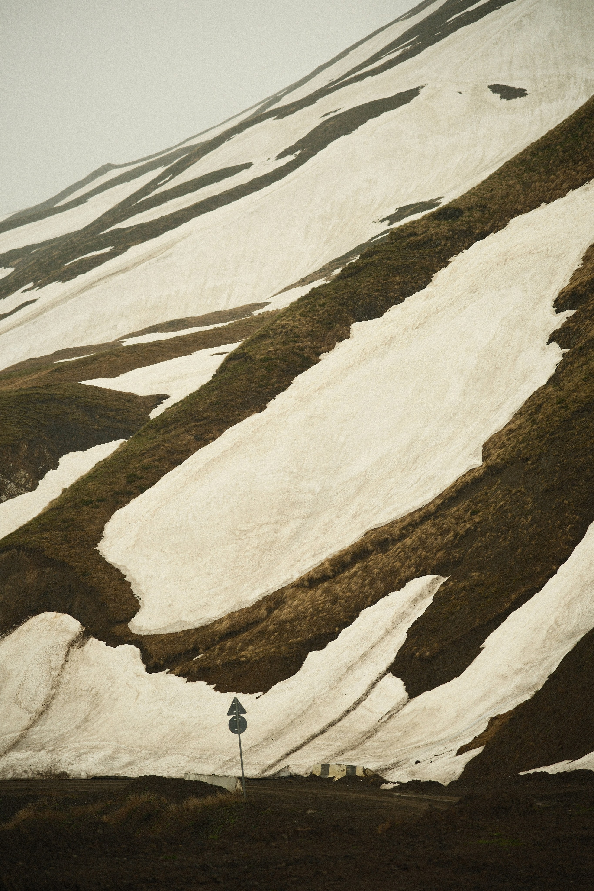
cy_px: 446
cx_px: 297
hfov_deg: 16.3
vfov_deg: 24.2
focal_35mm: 84
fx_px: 2079
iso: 500
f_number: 2.2
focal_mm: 56
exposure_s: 1/125
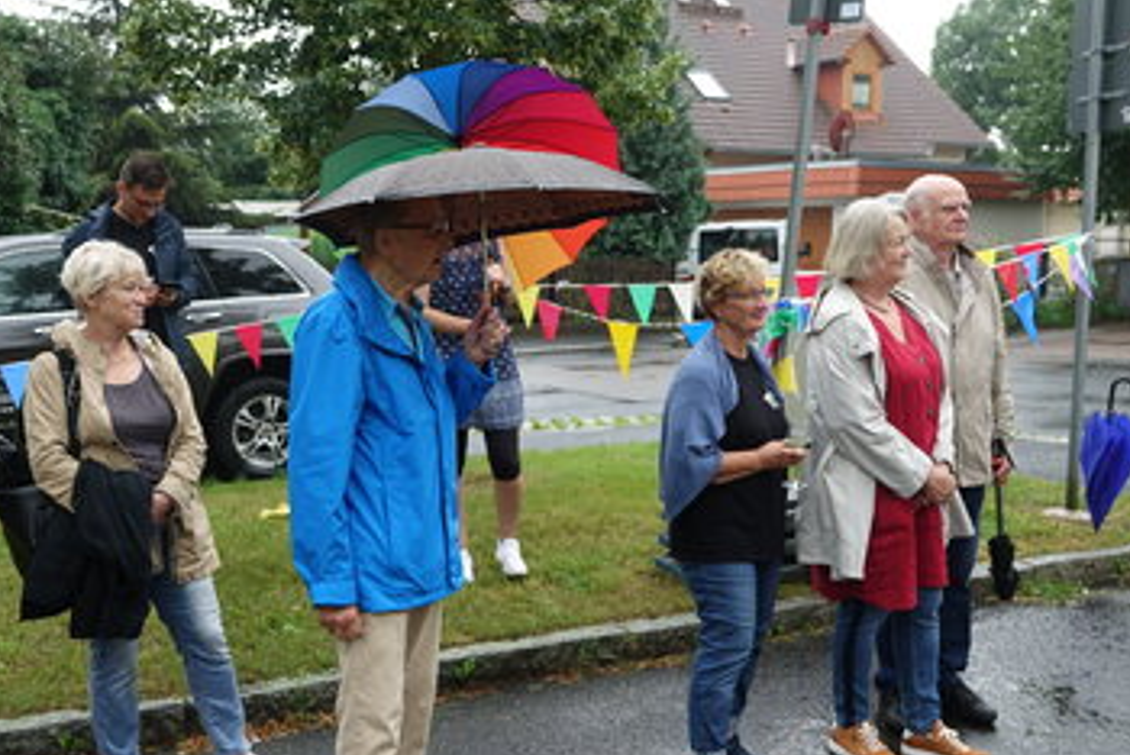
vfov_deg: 33.4
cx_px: 552
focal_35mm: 40
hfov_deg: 48.4
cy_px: 428
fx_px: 1257
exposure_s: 1/125
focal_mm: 12.96
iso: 100
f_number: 3.2
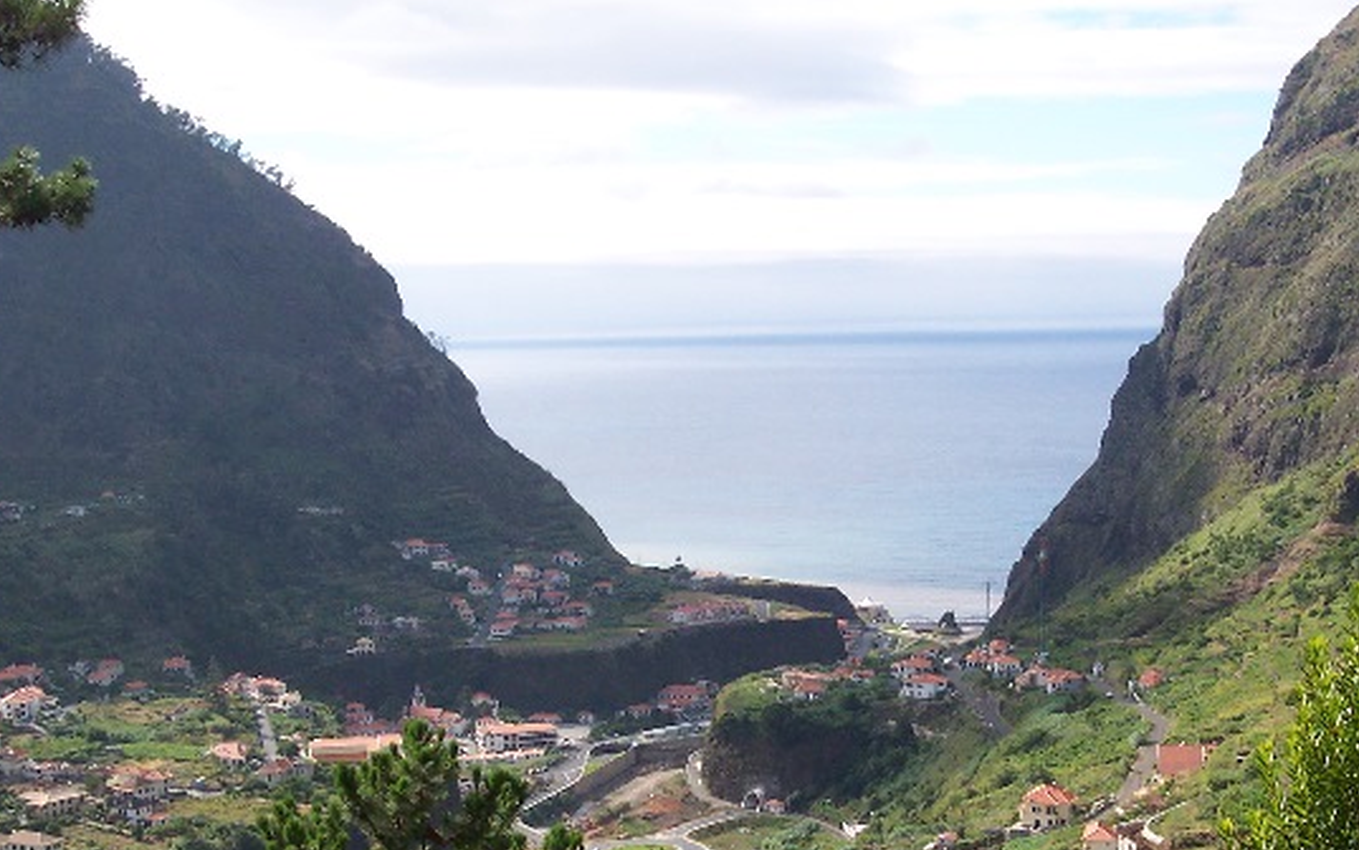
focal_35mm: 60
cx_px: 691
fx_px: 2223
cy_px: 465
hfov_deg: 34.0
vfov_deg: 21.6
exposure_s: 1/500
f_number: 4.8
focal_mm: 8
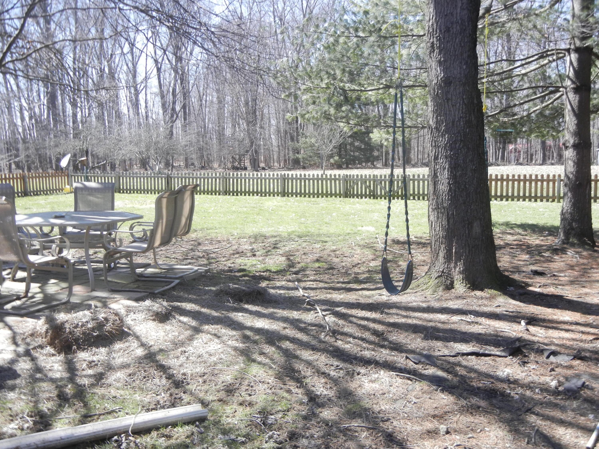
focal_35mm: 34
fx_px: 588
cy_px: 224
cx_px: 300
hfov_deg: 54.0
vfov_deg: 41.8
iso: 160
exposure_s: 1/258
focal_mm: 6.2
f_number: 3.6
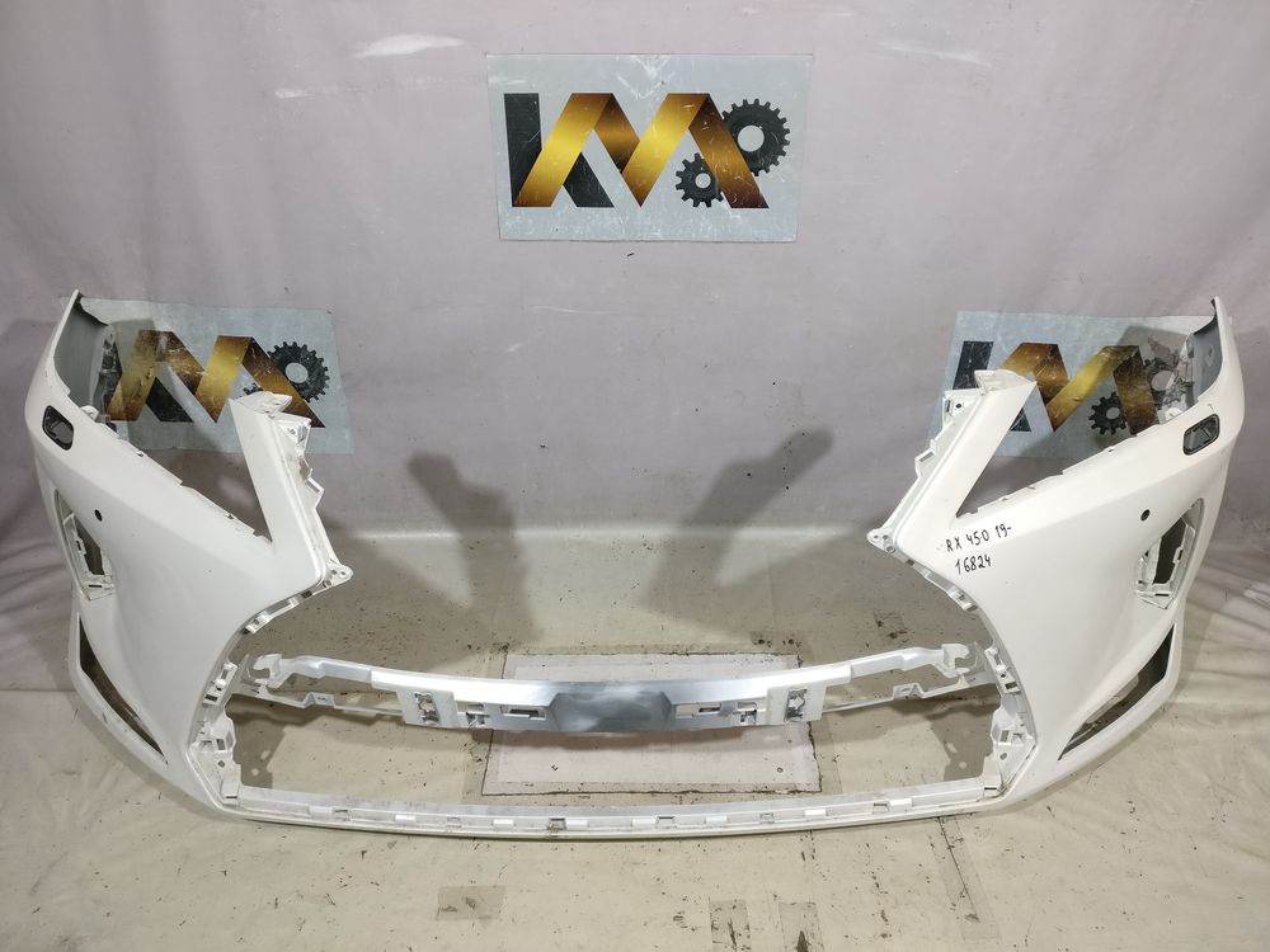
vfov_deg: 49.7
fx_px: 1027
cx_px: 635
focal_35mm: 28
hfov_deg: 63.4
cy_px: 476
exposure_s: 1/25
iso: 320
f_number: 2
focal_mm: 4.26
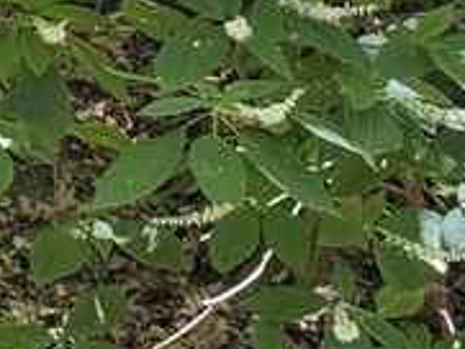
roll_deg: -0.5
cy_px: -477
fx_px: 3643
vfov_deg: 5.3
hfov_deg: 7.0
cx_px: -522
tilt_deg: +20.8
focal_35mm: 271
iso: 100
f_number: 1.78
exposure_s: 1/88
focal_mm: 6.76
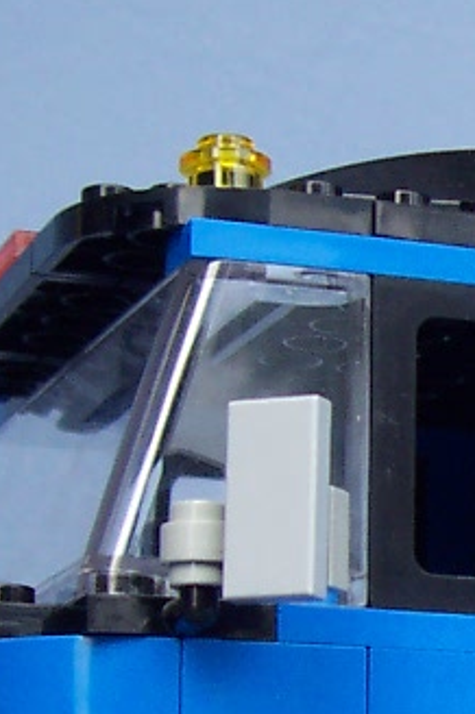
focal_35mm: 141
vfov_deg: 14.4
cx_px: 795
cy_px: 618
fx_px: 2796
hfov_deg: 9.3
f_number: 2.8
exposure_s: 1/250
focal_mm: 5.6
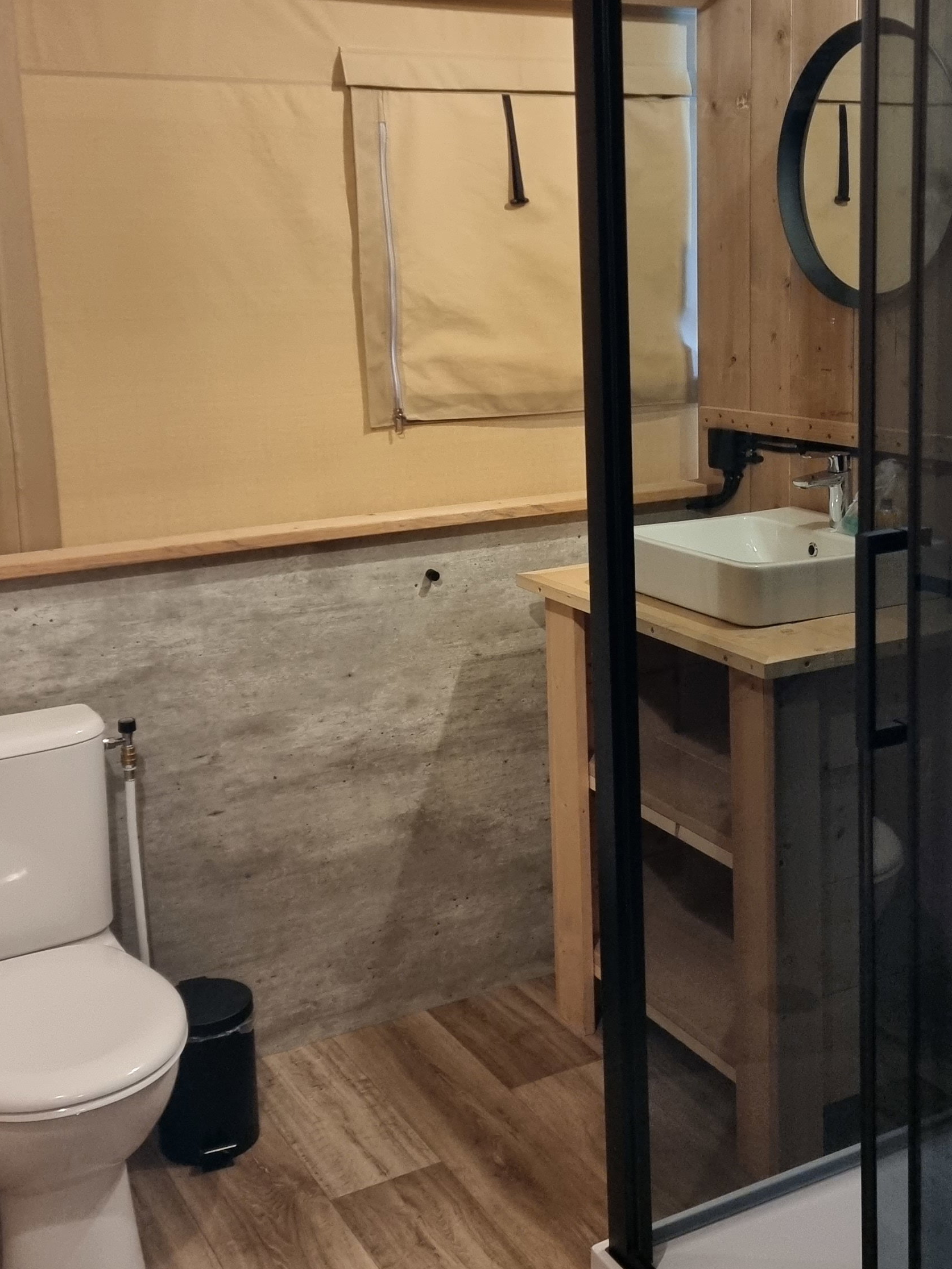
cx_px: 601
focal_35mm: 43
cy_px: 508
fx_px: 1577
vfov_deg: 43.6
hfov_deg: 33.4
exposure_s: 1/25
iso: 500
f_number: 1.8
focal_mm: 6.7
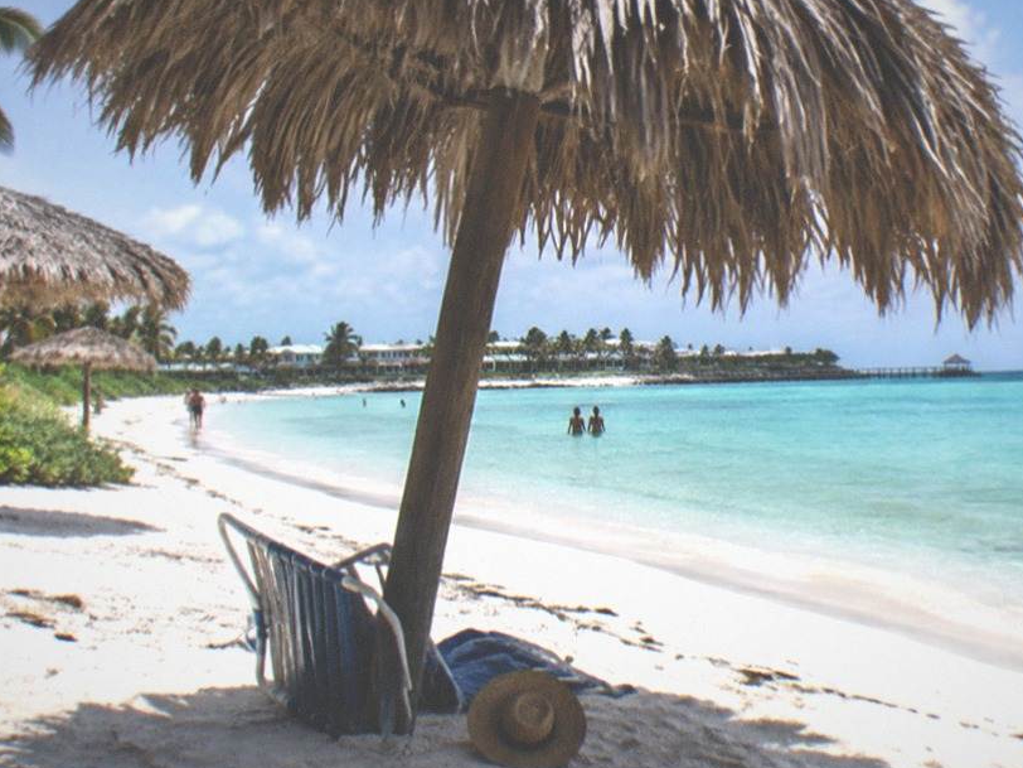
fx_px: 1714
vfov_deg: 25.2
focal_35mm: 58
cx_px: 543
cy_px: 407
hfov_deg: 33.2
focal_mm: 49
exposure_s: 1/800
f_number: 5.6
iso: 200
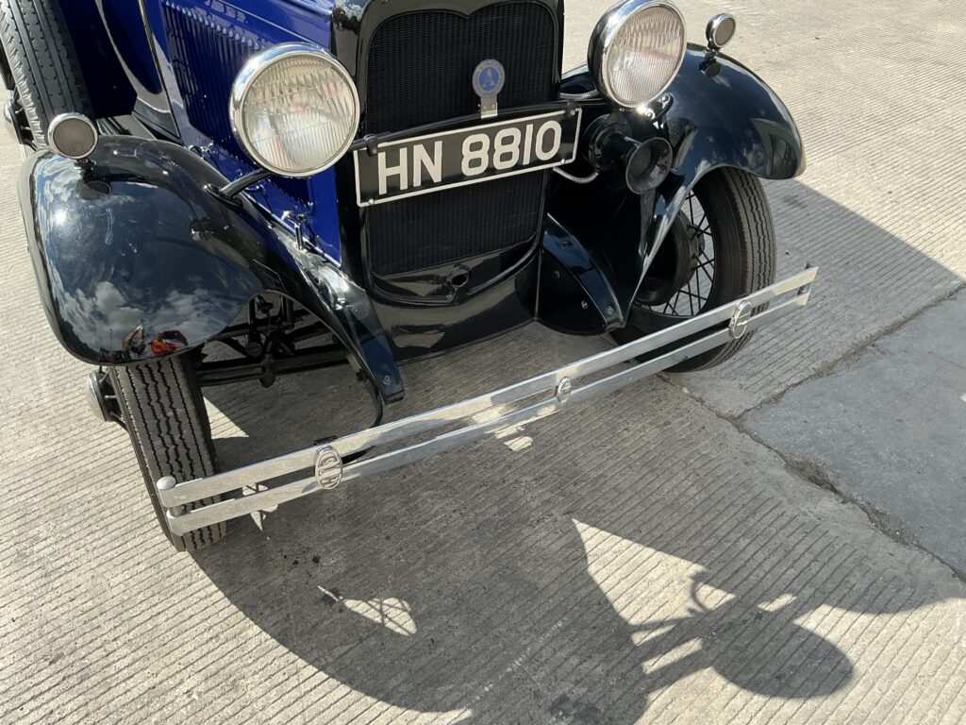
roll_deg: -2.7
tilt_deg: -31.8
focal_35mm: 28
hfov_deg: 63.4
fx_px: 781
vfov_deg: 49.7
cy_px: 362
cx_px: 483
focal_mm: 3
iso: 25
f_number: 1.8
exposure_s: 1/568
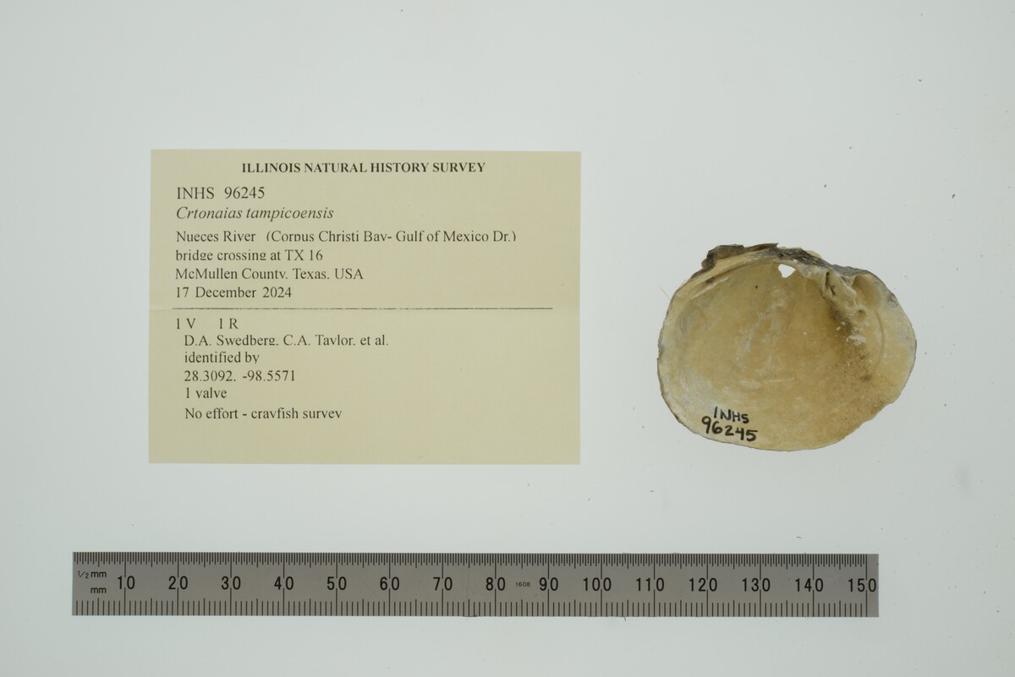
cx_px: 508
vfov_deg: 22.6
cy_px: 338
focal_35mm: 60
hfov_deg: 33.4
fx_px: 1692
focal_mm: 60
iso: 100
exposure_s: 1/13
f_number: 32
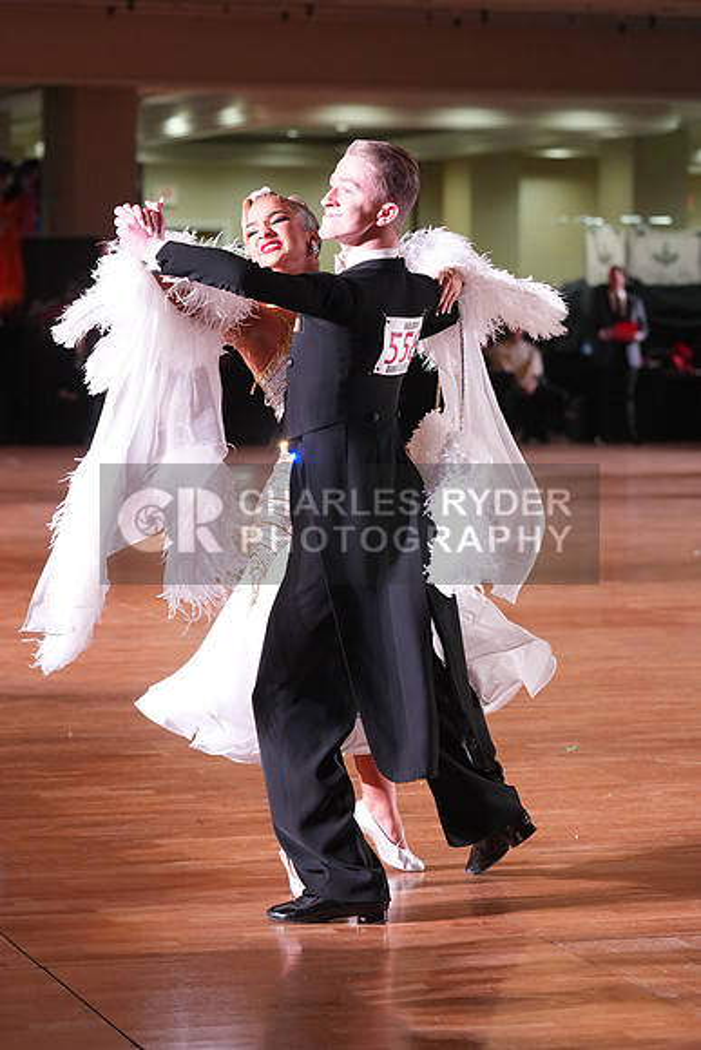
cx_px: 350
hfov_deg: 11.8
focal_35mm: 116
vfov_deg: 17.6
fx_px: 3386
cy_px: 525
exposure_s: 1/200
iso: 4000
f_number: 4.5
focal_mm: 116
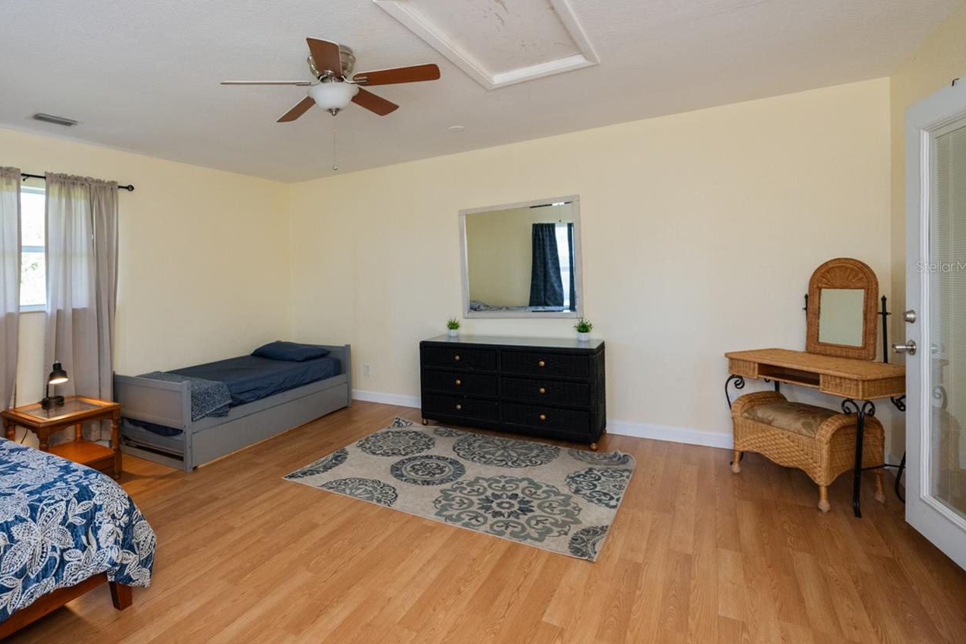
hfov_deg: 88.3
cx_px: 364
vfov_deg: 66.9
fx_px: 483
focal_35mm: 18
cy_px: 266
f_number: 3.5
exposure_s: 1/250
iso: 800
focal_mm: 14
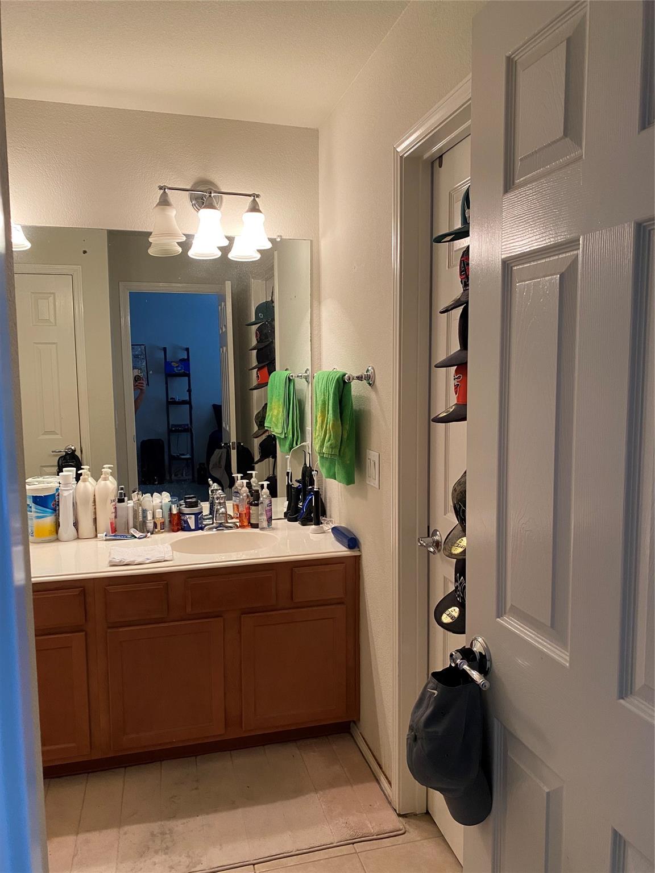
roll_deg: -0.3
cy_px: 436
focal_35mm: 26
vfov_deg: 67.3
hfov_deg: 53.1
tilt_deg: -5.3
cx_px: 328
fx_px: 656
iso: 160
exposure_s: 1/60
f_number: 1.8
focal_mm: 4.25
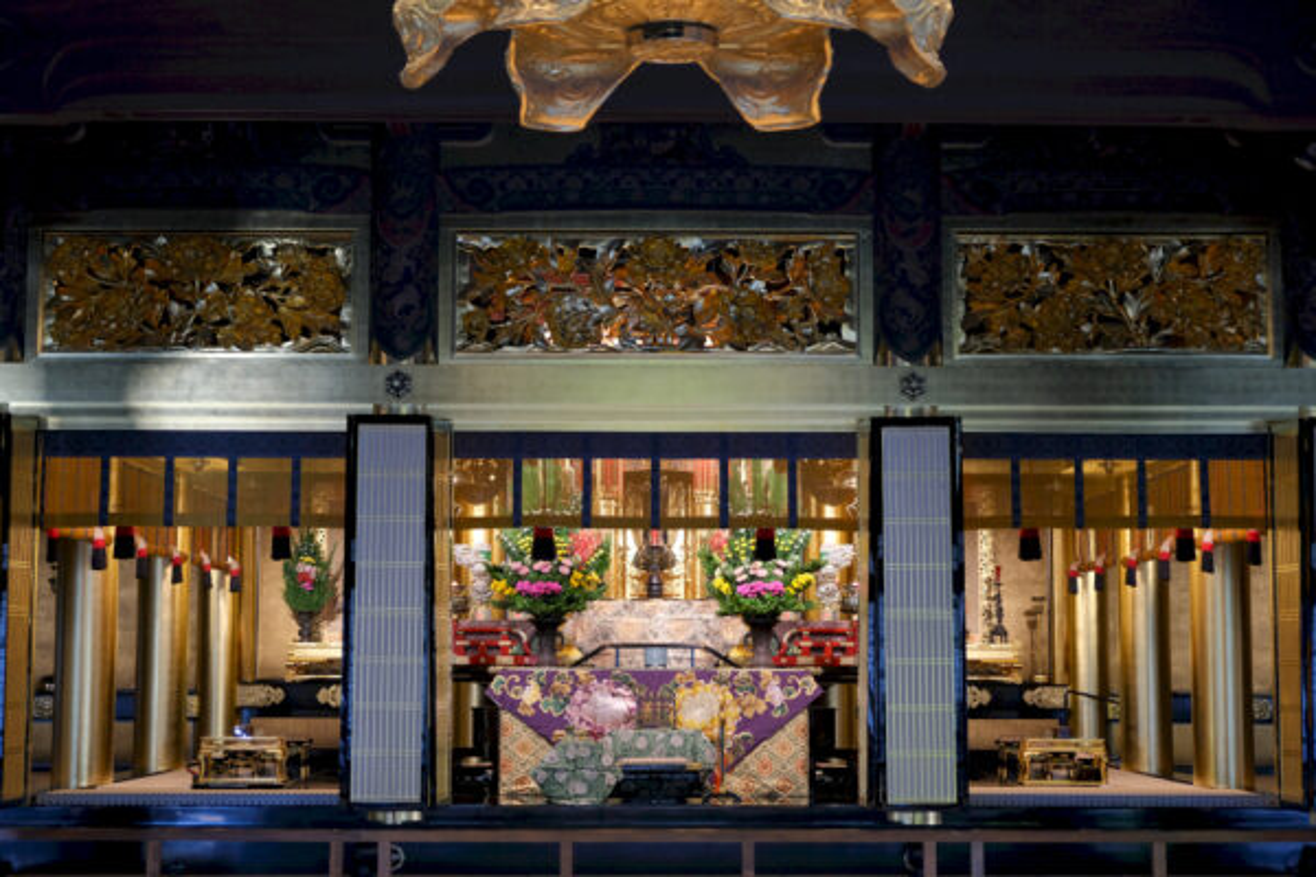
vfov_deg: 22.3
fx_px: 2230
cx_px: 658
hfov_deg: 32.9
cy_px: 438
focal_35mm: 61
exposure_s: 1/15
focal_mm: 40.7
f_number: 4.5
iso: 800
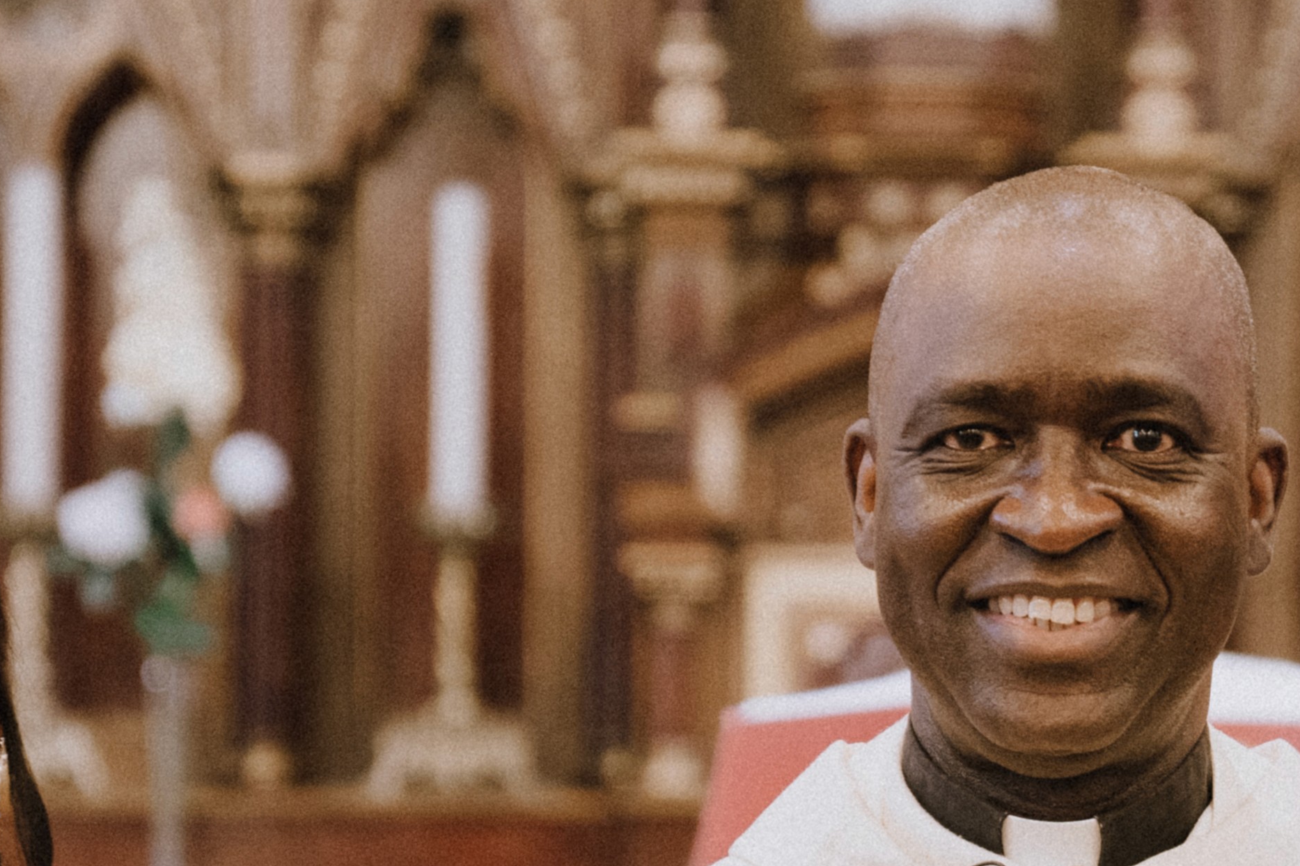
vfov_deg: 6.1
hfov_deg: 9.1
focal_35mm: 225
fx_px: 8123
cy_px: 1022
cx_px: 902
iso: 800
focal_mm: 70
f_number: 2.8
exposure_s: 1/60
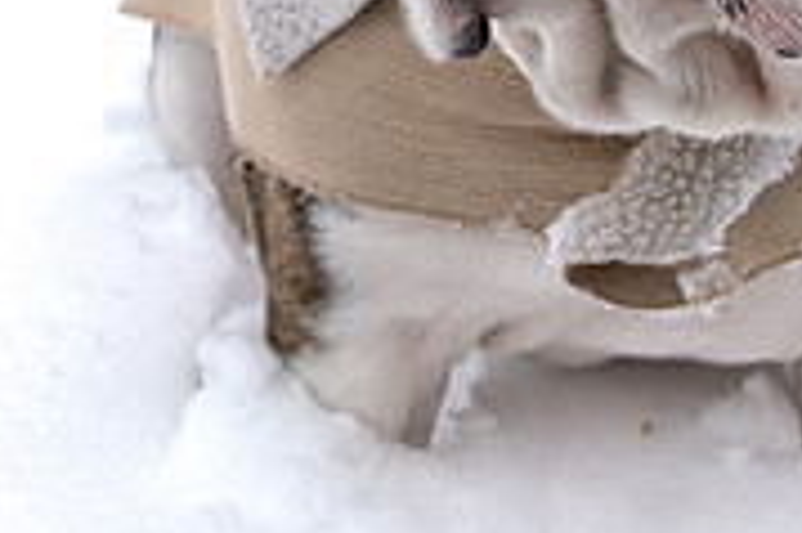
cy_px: -128
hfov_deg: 24.6
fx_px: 1839
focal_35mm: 83
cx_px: 399
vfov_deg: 15.8
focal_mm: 17
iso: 100
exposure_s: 1/400
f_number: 5
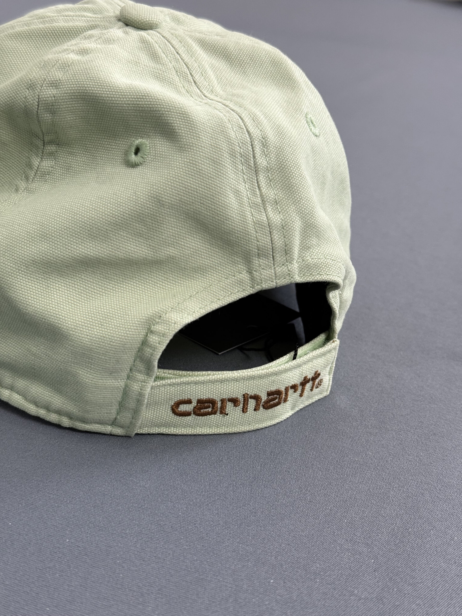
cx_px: 231
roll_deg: -5.3
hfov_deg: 30.3
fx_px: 854
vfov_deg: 39.7
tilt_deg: -28.5
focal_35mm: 48
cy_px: 308
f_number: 1.78
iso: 125
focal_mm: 6.76
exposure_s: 1/60
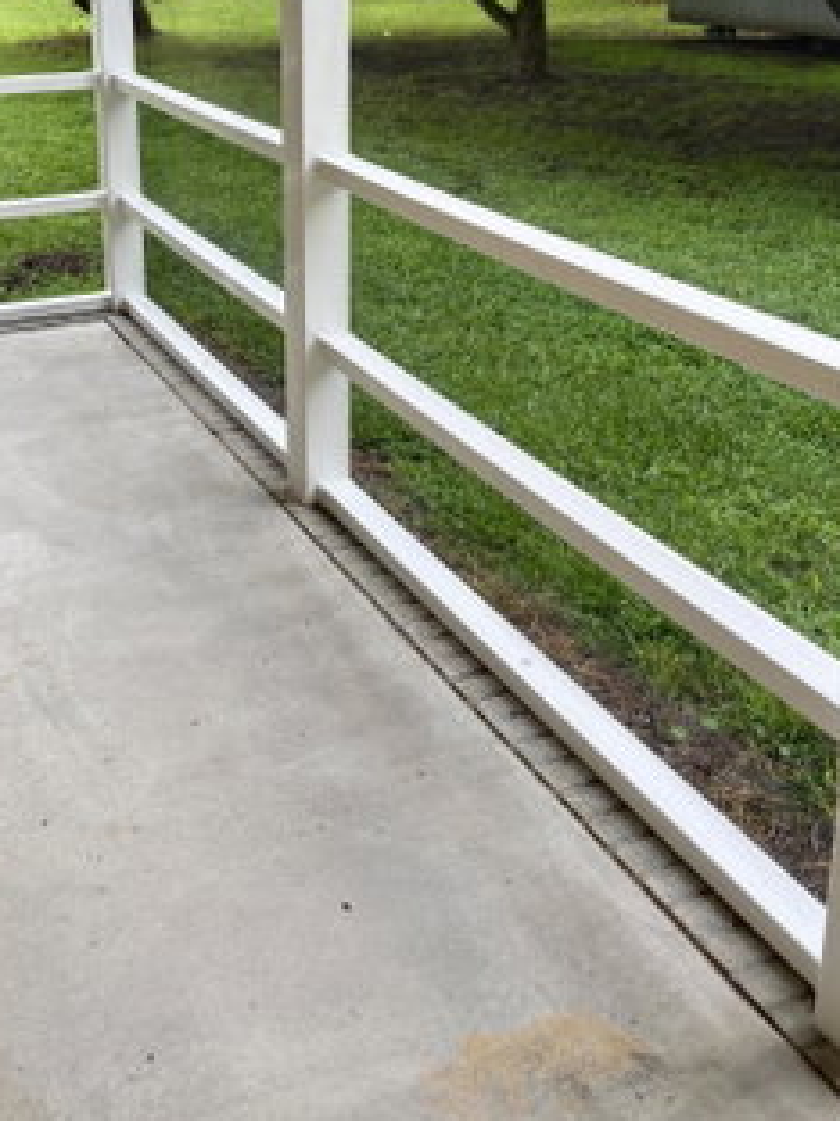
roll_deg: +1.1
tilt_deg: -15.4
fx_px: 1294
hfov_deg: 35.5
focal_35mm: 40
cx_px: 262
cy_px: 266
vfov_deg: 45.0
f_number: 1.6
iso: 40
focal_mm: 5.96
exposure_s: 1/120
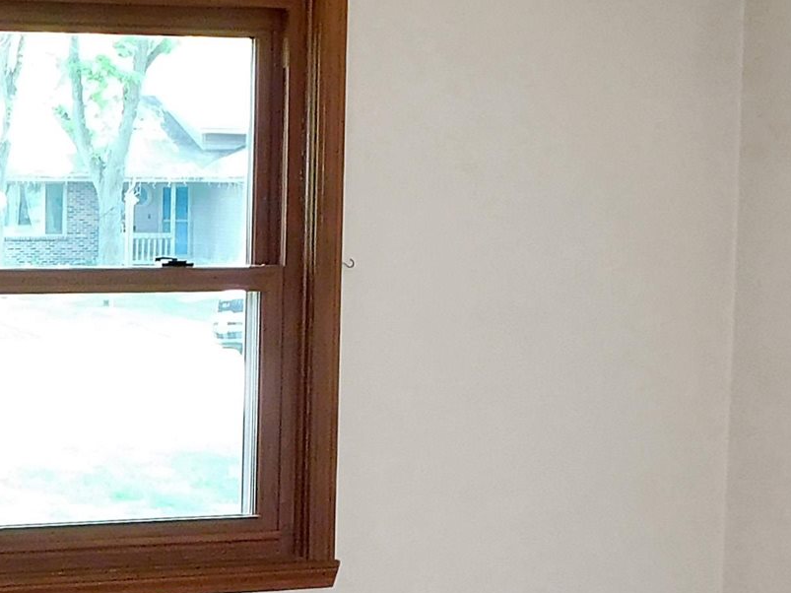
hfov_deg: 22.2
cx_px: 297
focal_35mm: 88
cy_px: 693
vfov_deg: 16.2
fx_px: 2011
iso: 200
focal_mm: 4
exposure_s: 1/30
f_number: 3
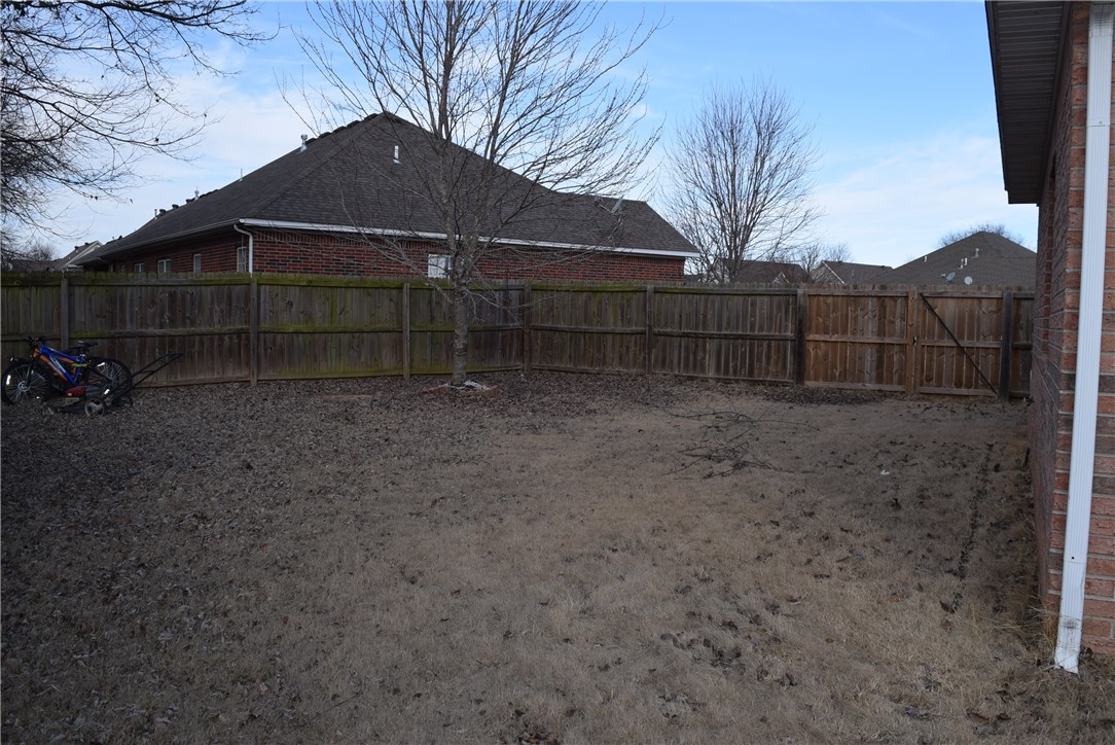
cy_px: 372
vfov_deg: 43.7
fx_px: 930
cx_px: 558
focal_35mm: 30
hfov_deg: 61.9
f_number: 8
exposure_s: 1/200
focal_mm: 20
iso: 100
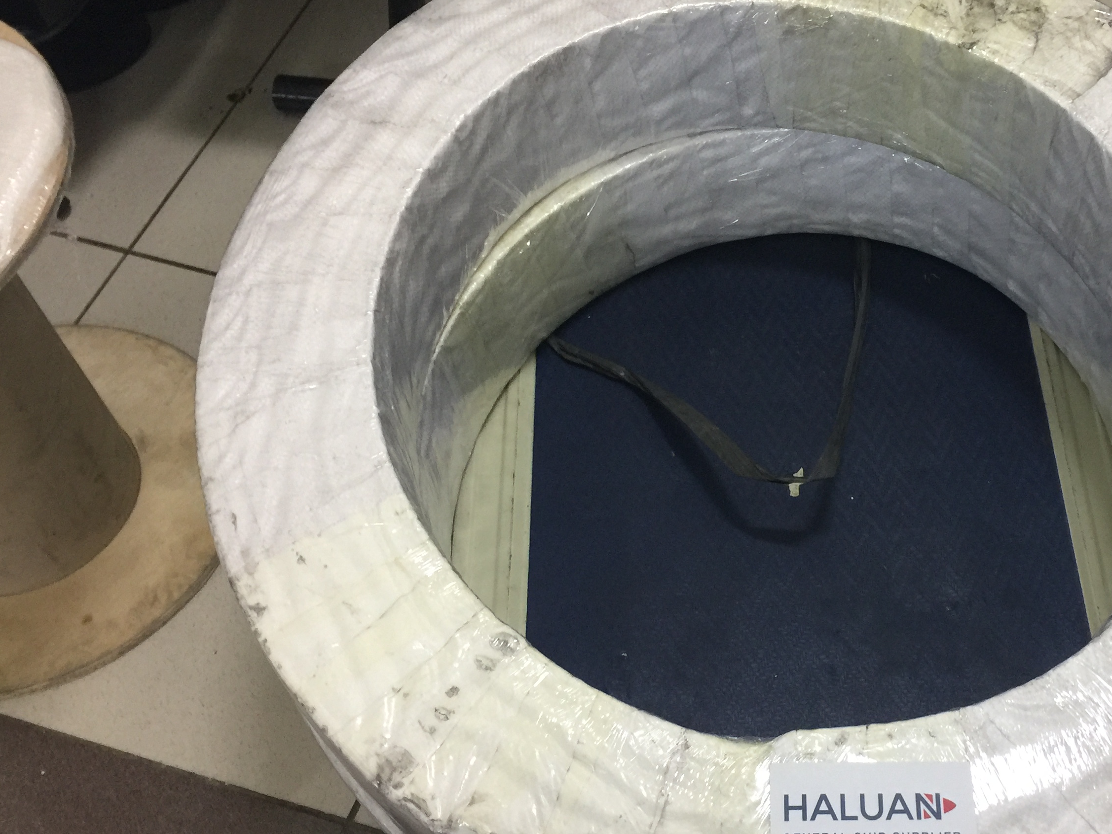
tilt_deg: -58.4
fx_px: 1349
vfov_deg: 34.3
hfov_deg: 43.8
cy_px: 475
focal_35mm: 42
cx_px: 787
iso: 80
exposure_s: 1/17
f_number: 2.2
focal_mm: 4.15
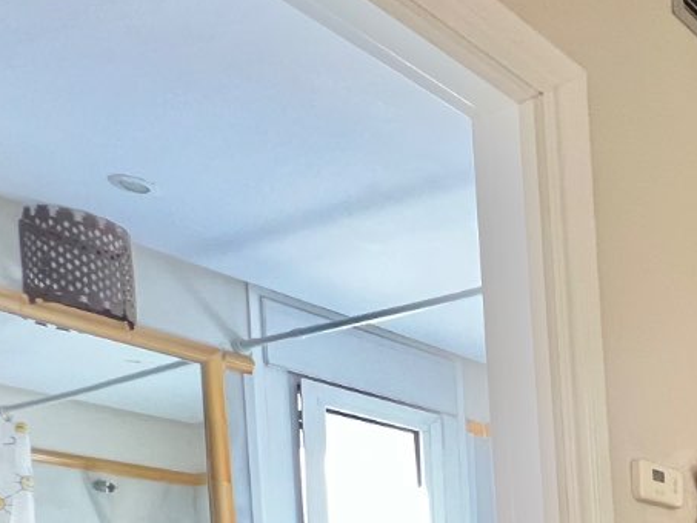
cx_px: 1028
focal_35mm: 43
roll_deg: +3.6
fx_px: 866
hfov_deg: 29.0
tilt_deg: -0.1
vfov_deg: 27.7
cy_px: 687
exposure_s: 1/50
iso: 320
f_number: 1.8
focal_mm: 1.57
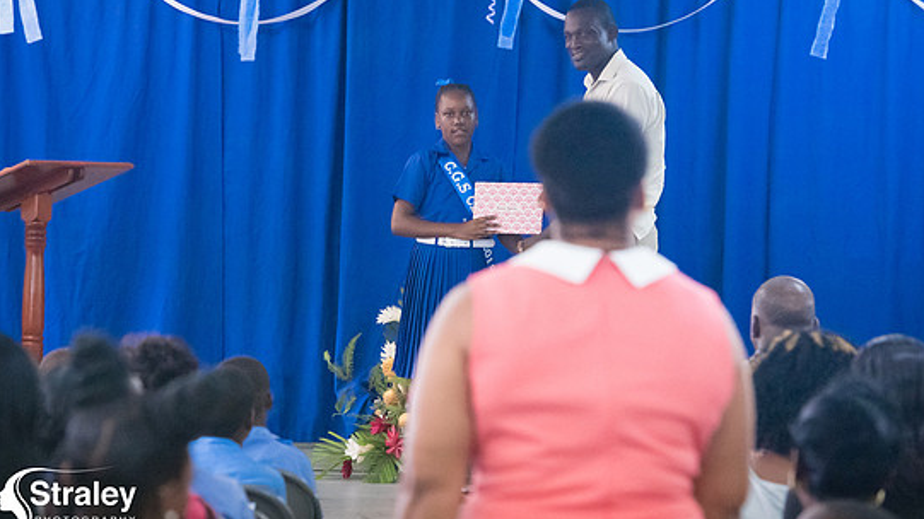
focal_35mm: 191
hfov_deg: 11.3
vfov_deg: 6.4
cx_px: 478
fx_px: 4678
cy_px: 214
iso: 22800
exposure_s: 1/200
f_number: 6.3
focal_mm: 170
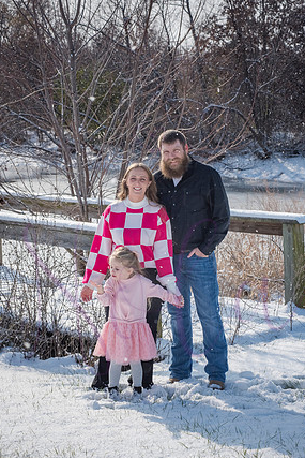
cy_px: 235
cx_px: 154
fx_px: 1232
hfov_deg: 14.1
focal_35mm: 97
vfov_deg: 21.0
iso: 640
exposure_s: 1/1000
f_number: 13
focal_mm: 92
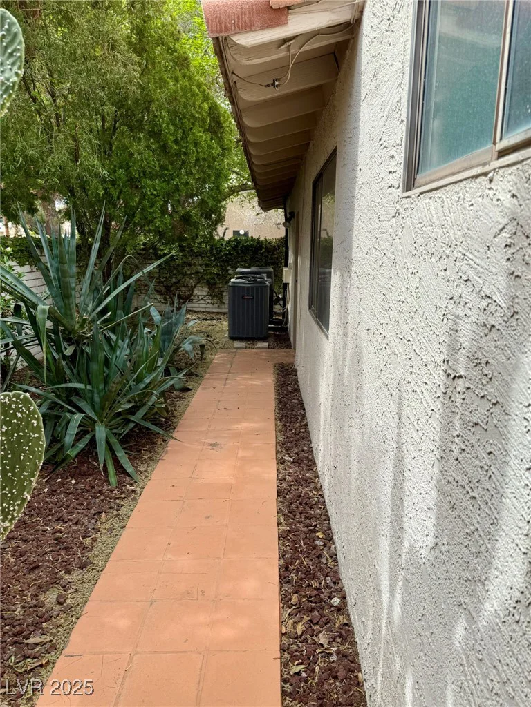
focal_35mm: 24
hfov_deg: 56.8
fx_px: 491
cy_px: 354
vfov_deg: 71.6
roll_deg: -0.9
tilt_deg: -12.1
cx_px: 266
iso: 80
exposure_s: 1/2801
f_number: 1.78
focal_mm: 6.76
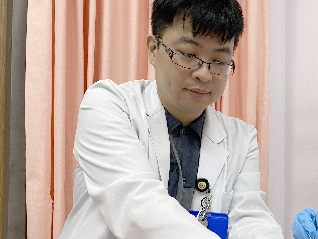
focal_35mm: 47
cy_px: 174
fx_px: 432
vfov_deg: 30.5
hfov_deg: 38.1
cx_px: 277
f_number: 1.8
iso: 100
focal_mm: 4.25
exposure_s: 1/60
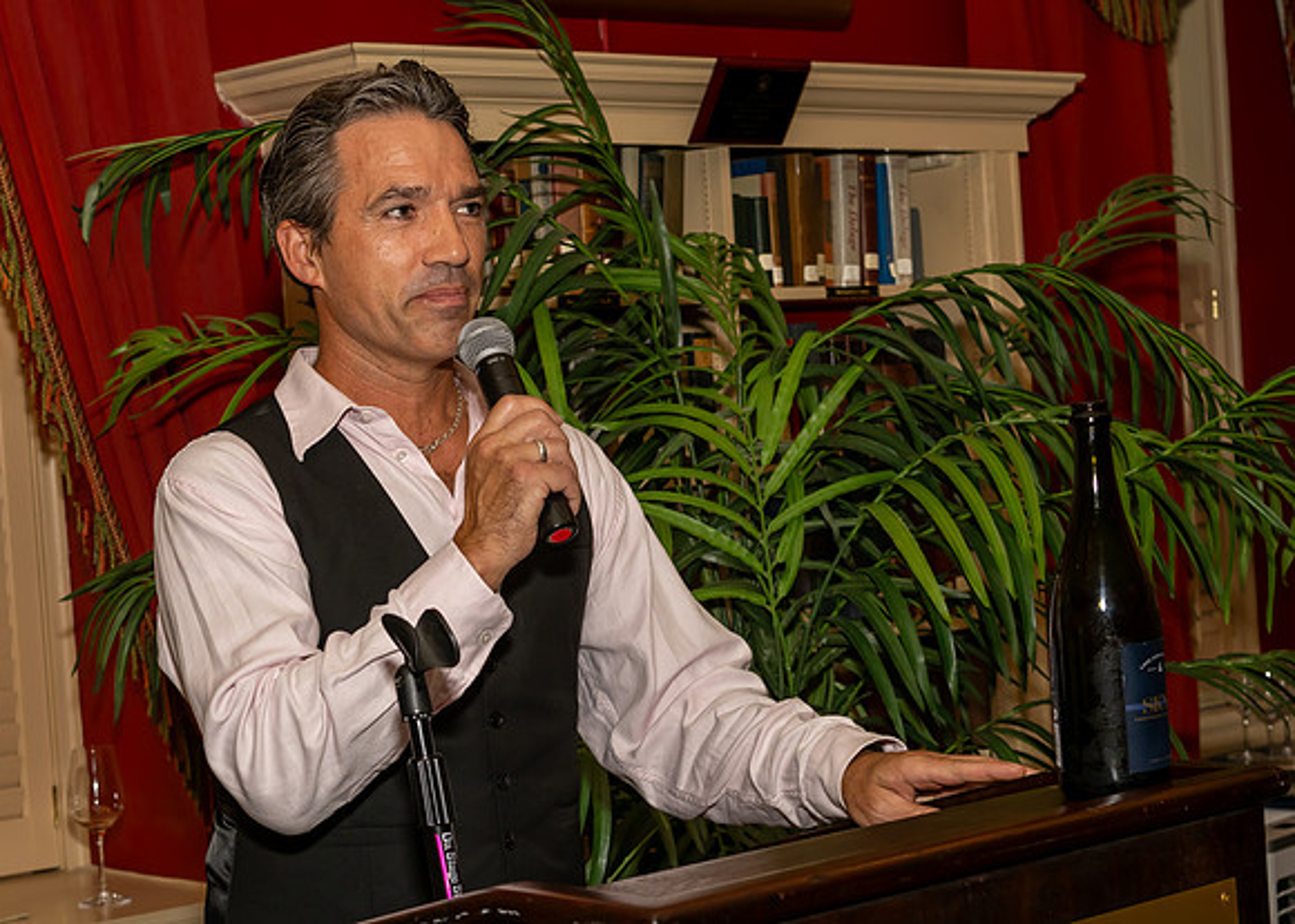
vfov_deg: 20.7
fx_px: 2525
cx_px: 611
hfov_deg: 28.8
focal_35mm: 69
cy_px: 497
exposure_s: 1/250
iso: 400
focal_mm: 38
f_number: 5.6
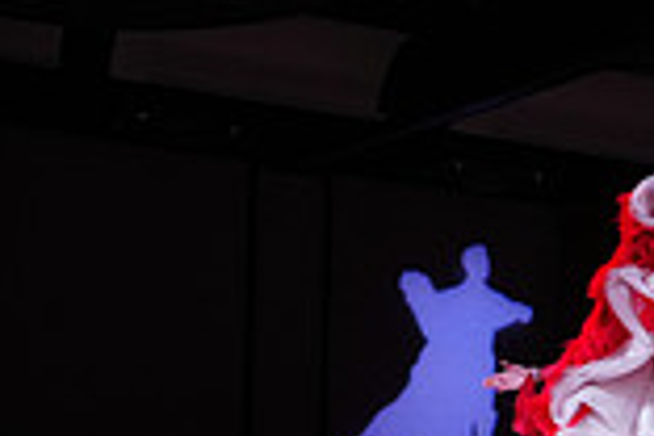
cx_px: 1212
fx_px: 2507
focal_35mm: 138
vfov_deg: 9.6
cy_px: 706
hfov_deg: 13.3
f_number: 4
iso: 2500
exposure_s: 1/400
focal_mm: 37
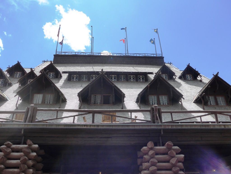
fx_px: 194
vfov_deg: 48.2
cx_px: 116
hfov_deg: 61.7
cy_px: 87
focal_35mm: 29
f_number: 2.8
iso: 125
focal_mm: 6
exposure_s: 1/1600
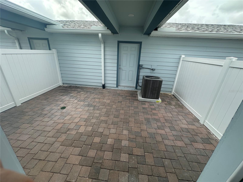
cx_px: 122
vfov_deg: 85.7
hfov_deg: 102.1
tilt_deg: -21.6
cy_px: 91
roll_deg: -2.6
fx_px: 98
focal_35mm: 14
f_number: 2.2
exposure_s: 1/578
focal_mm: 2.22
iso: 40
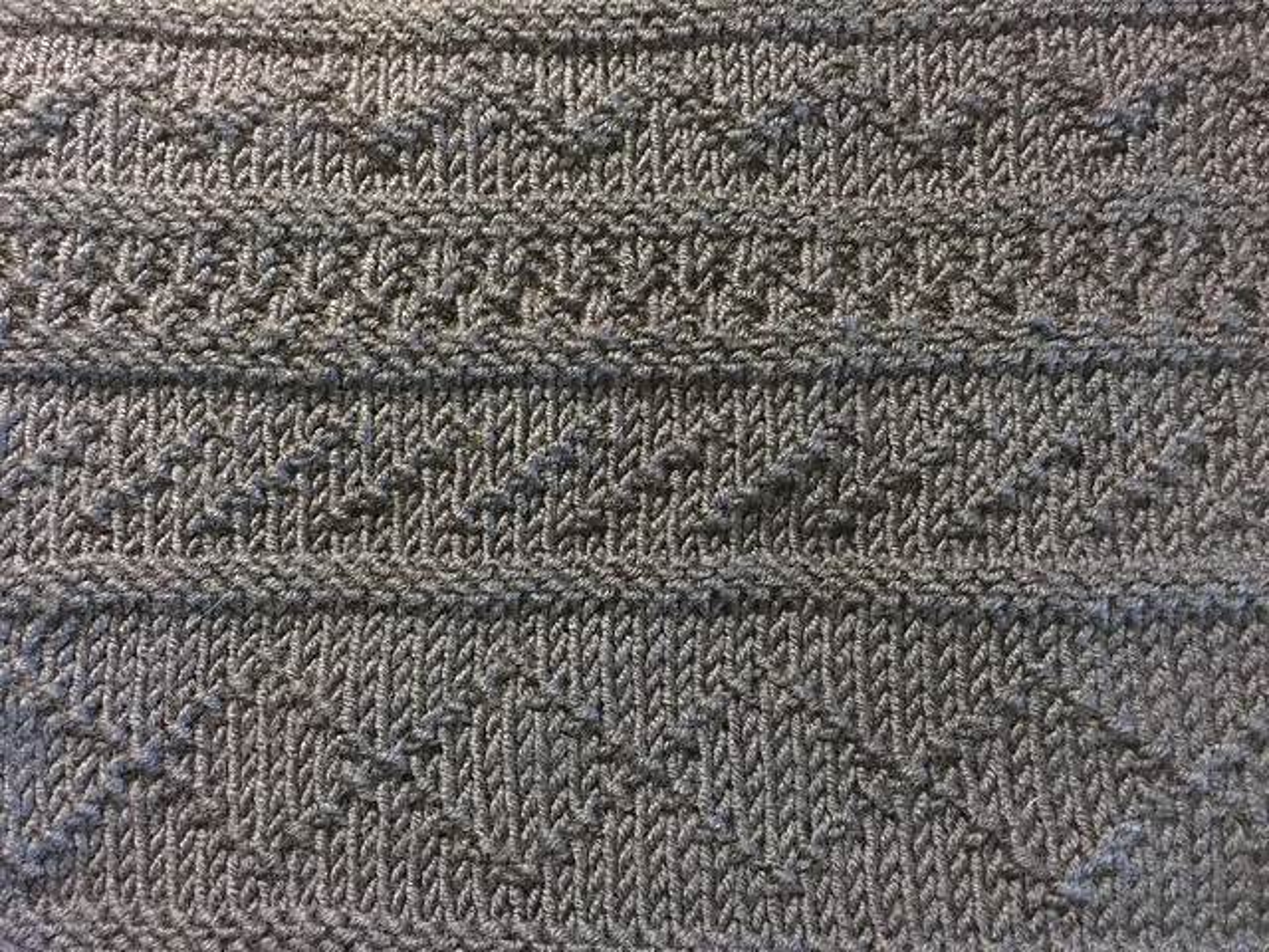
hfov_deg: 61.7
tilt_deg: -84.5
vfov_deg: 48.2
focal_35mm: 29
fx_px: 1063
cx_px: 634
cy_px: 476
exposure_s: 1/4
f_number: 2.2
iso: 125
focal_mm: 4.15
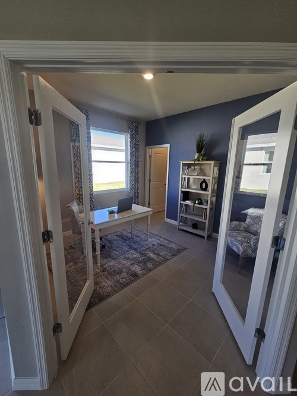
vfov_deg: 106.2
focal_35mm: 13
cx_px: 148
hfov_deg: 89.9
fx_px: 149
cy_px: 198
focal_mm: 2.2
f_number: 2.2
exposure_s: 1/120
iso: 80
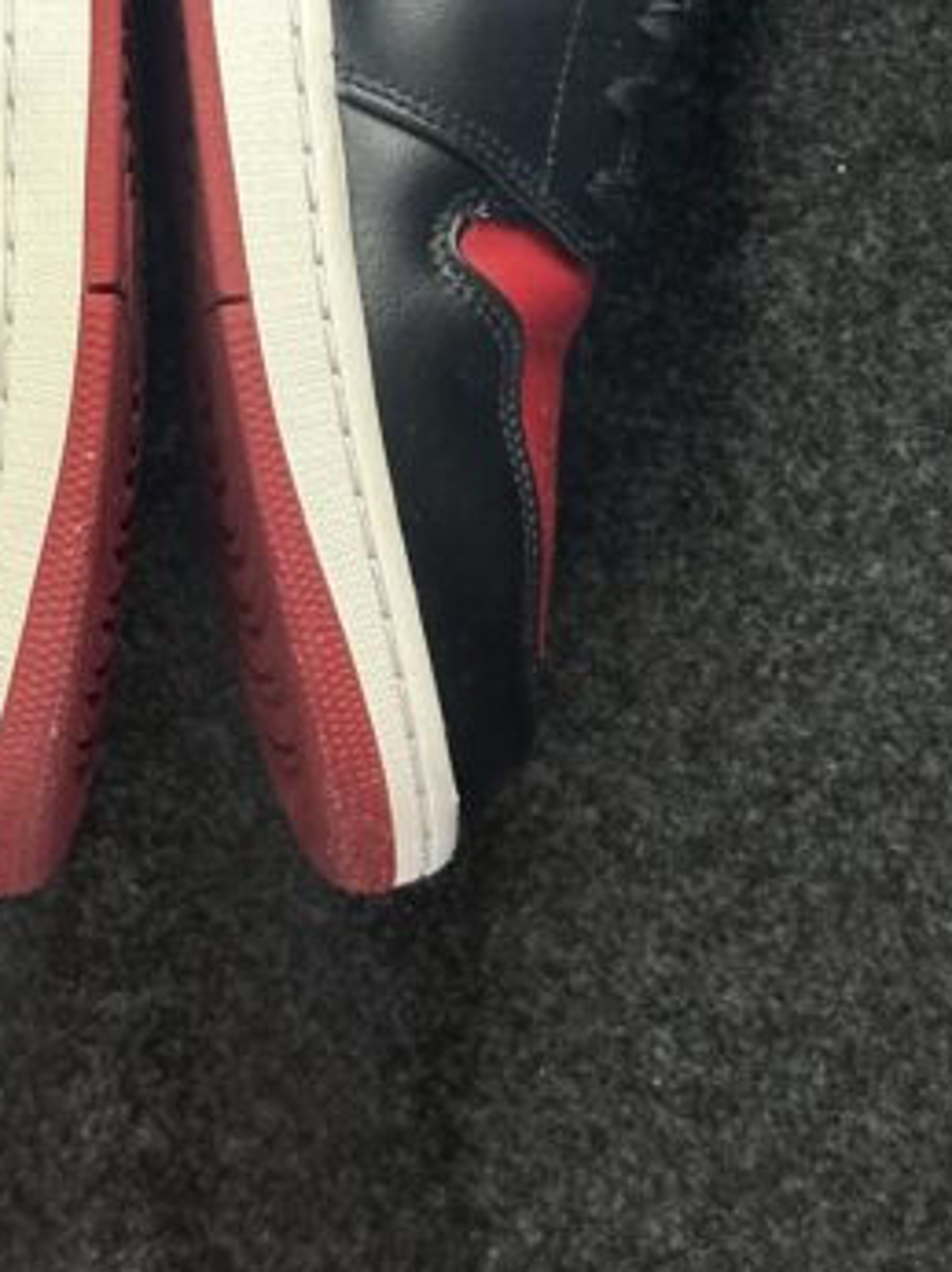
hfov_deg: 13.2
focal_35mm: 111
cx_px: 165
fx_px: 4075
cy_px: -64
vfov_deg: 17.2
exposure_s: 1/33
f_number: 1.78
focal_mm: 6.86
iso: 250
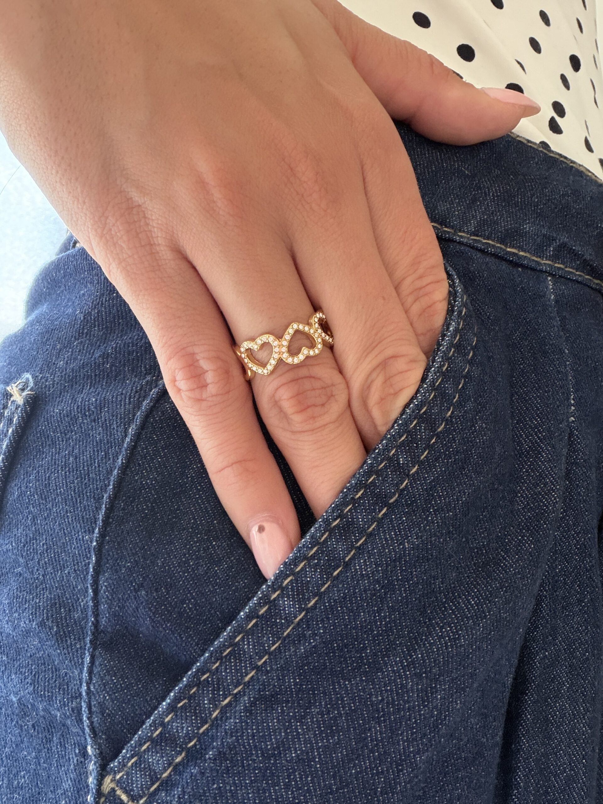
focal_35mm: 30
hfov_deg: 46.8
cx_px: 302
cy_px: 402
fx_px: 697
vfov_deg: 60.0
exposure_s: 1/40
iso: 320
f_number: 1.9
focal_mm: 2.71
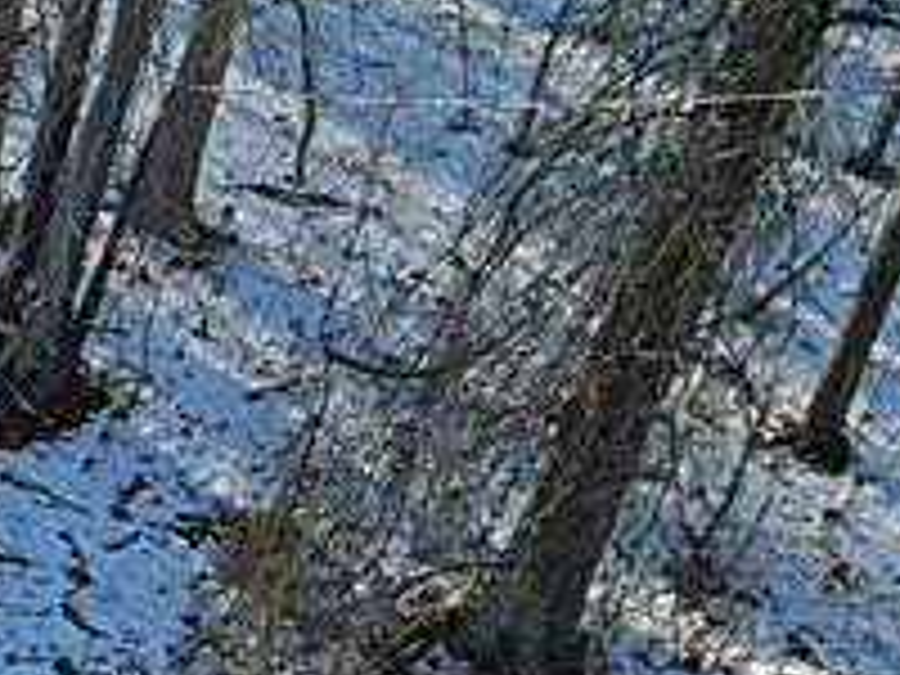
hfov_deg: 13.0
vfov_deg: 11.8
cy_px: 842
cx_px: -1116
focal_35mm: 123
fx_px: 3198
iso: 130
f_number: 1.7
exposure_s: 1/1600
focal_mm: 6.7
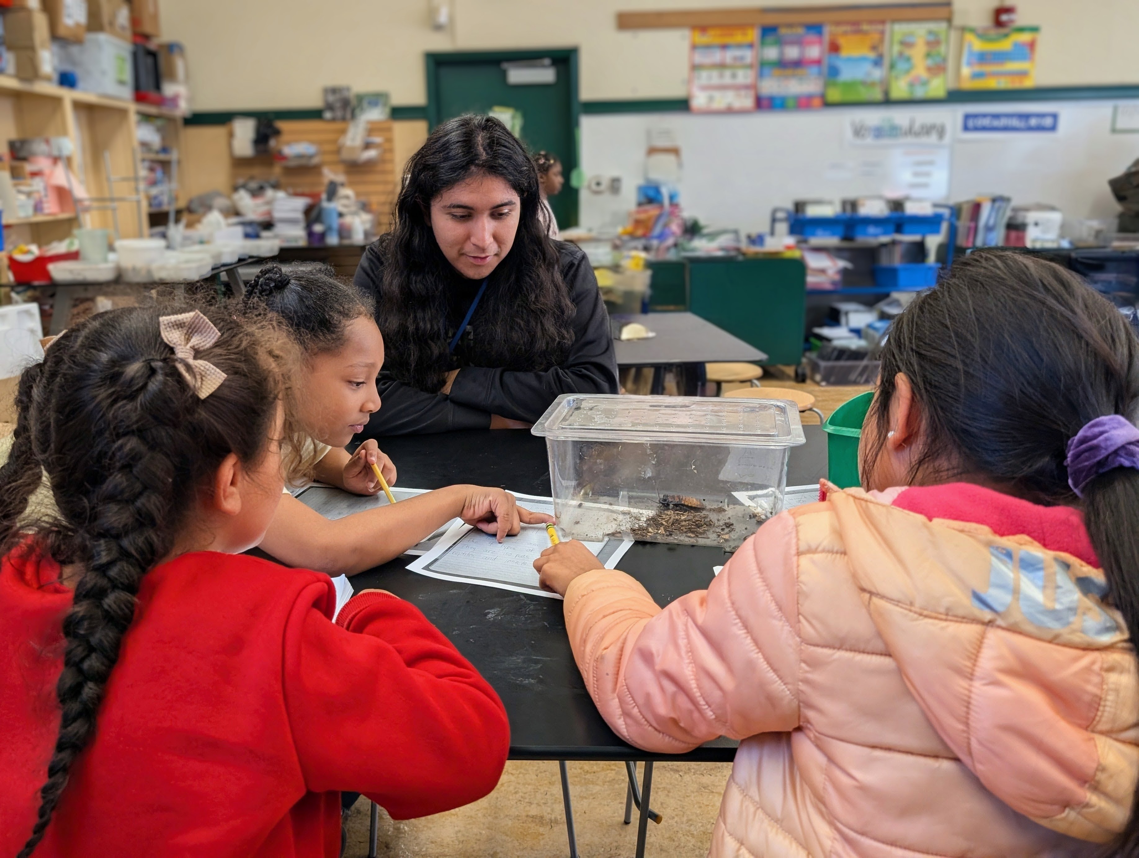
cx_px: 570
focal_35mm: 24
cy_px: 429
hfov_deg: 71.5
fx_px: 791
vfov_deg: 56.9
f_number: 1.68
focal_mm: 6.9
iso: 328
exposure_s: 1/120
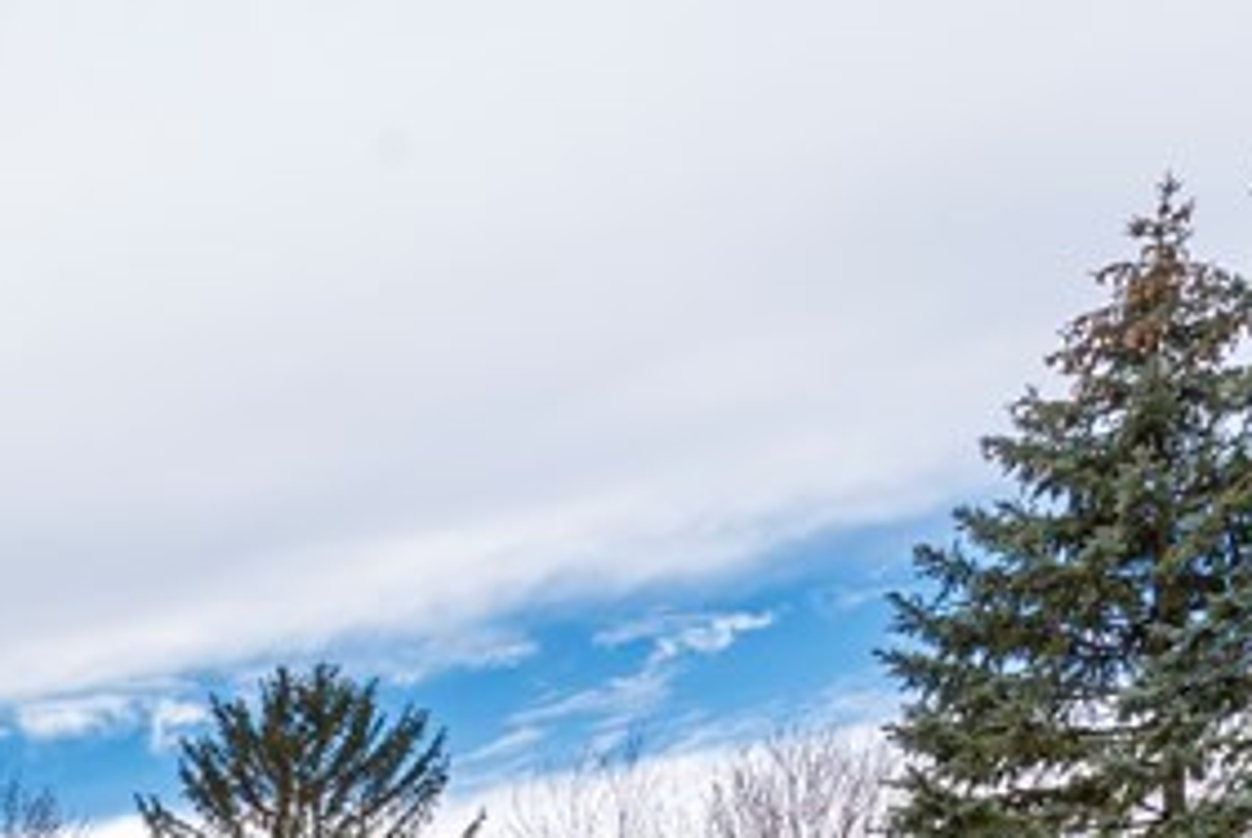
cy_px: 1288
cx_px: -519
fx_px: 1880
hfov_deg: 27.9
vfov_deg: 20.9
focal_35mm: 54
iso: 100
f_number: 10
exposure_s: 1/80
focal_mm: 14
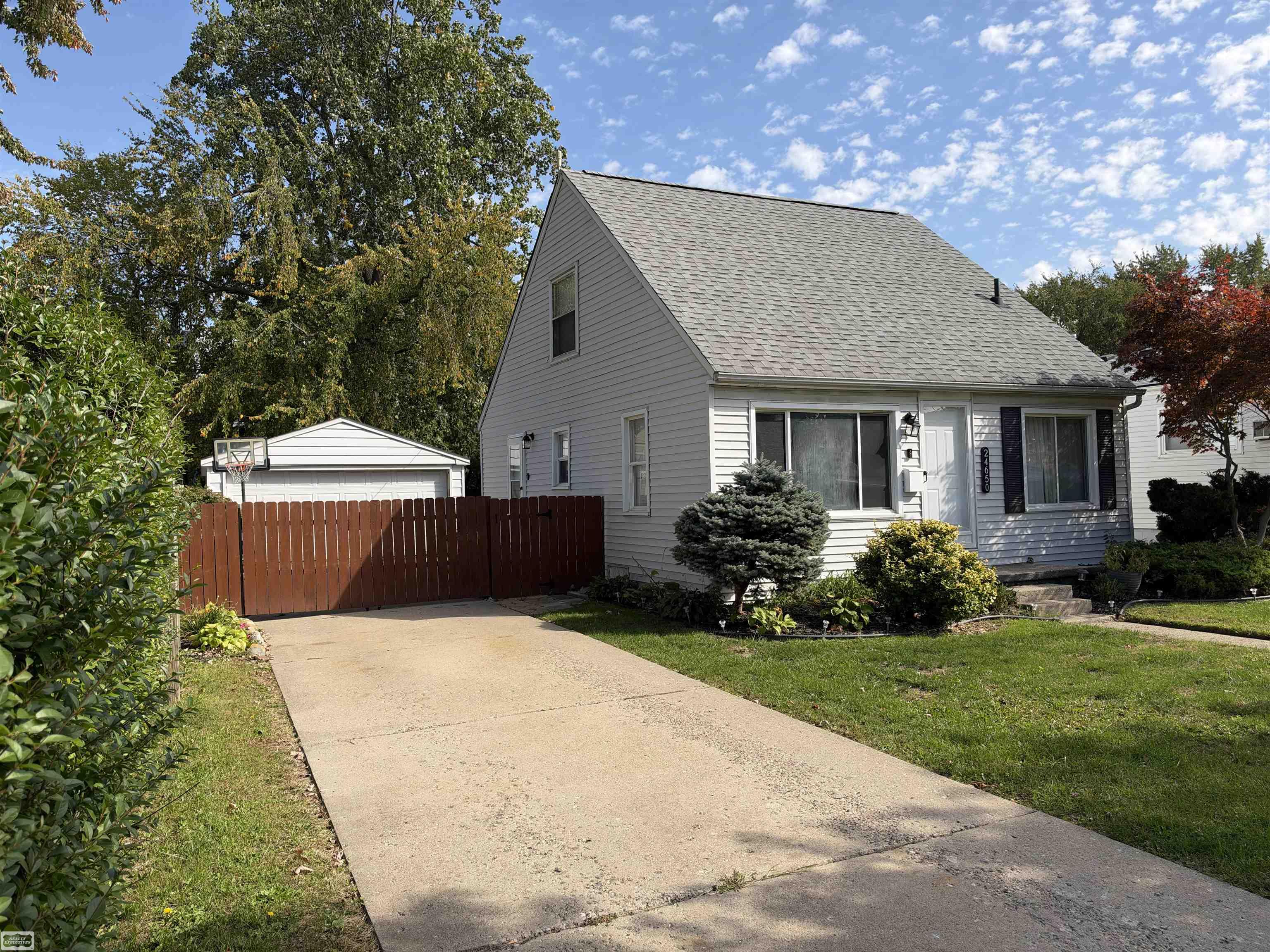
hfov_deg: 71.6
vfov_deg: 56.8
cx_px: 635
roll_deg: +1.8
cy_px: 476
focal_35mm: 24
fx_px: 881
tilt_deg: +1.5
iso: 64
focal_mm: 6.93
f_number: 1.8
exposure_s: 1/2976
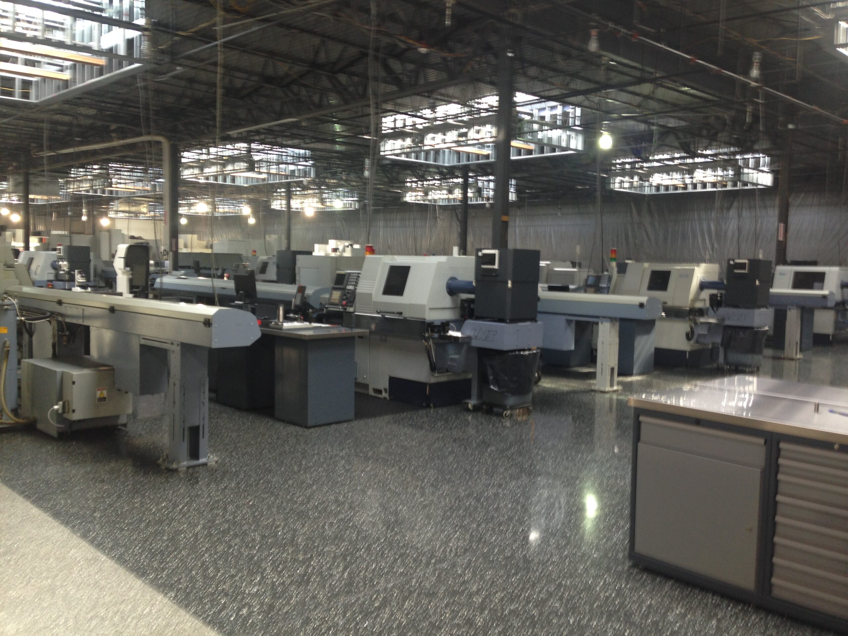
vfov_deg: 42.9
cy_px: 318
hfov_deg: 55.4
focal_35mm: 33
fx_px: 808
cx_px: 424
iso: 50
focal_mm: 4.12
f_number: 2.4
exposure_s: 1/20
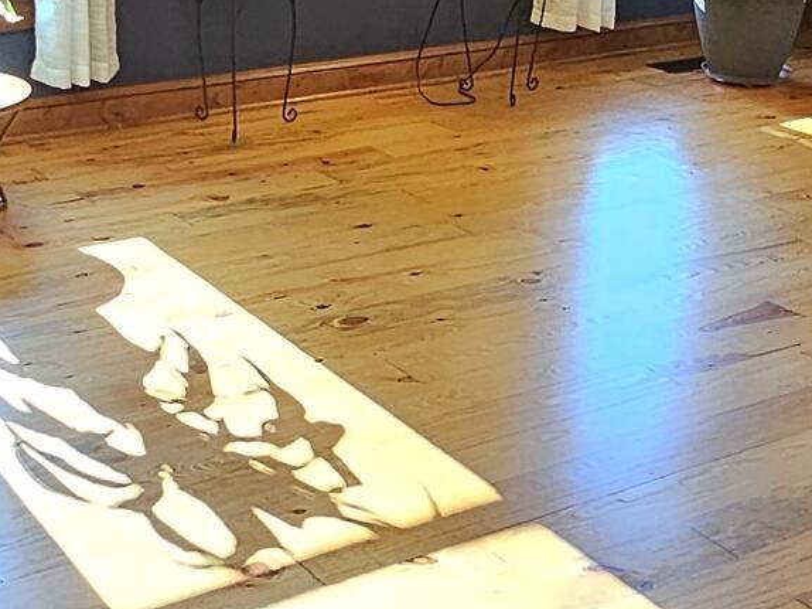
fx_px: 1594
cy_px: -64
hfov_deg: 28.5
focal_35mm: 68
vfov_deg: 20.6
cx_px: 355
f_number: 2.2
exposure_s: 1/60.2
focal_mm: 2.2
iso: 160
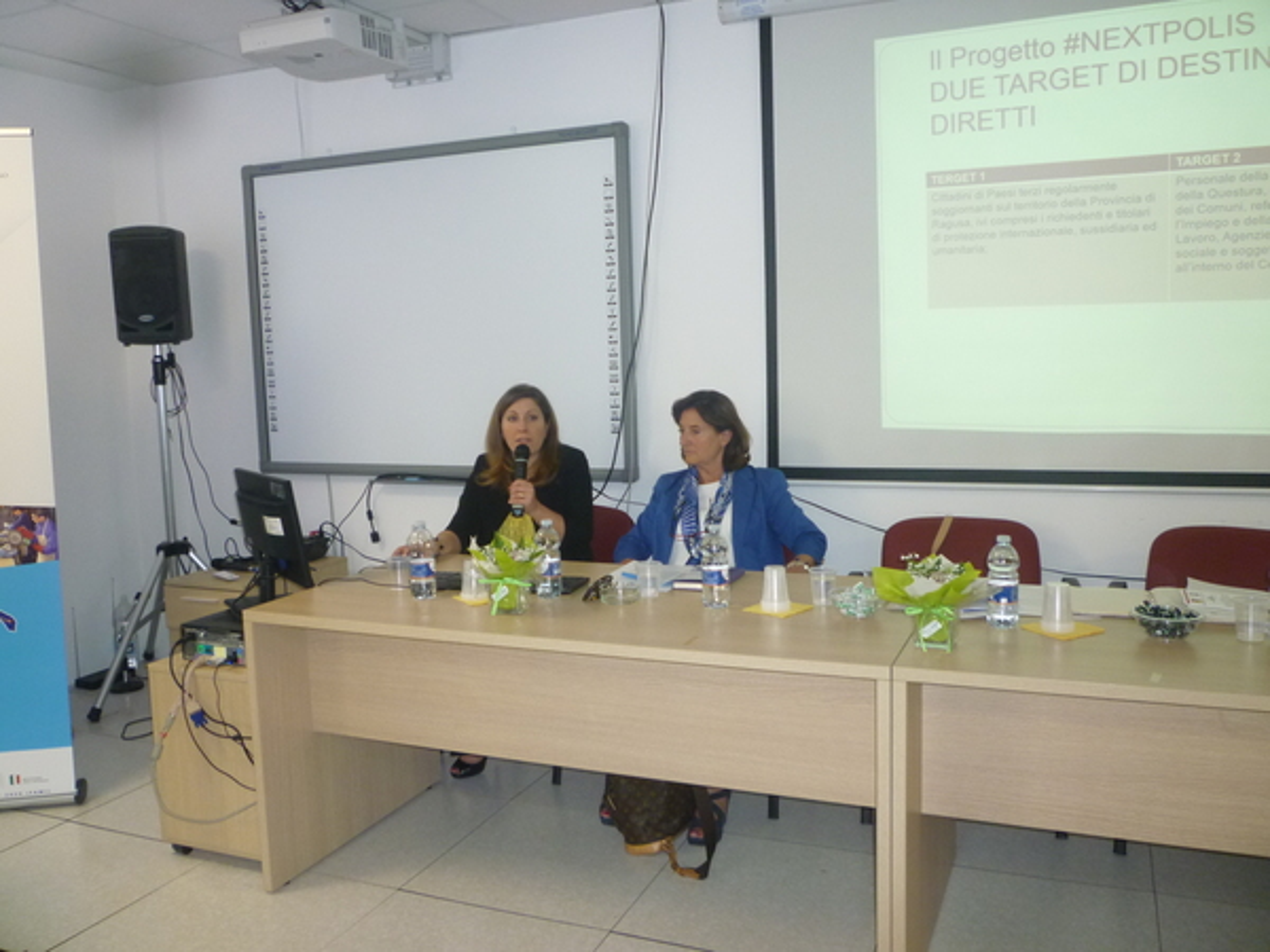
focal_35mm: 29
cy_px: 476
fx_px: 1064
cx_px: 635
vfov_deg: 48.2
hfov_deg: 61.7
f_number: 3.3
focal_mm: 5.2
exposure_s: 1/30
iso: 200
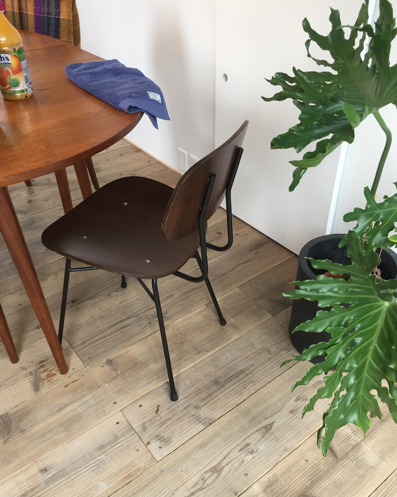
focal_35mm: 31
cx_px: 204
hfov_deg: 47.1
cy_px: 260
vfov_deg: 57.2
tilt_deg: -37.1
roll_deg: +0.7
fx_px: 455
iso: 40
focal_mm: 4.15
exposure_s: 1/30
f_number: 2.2
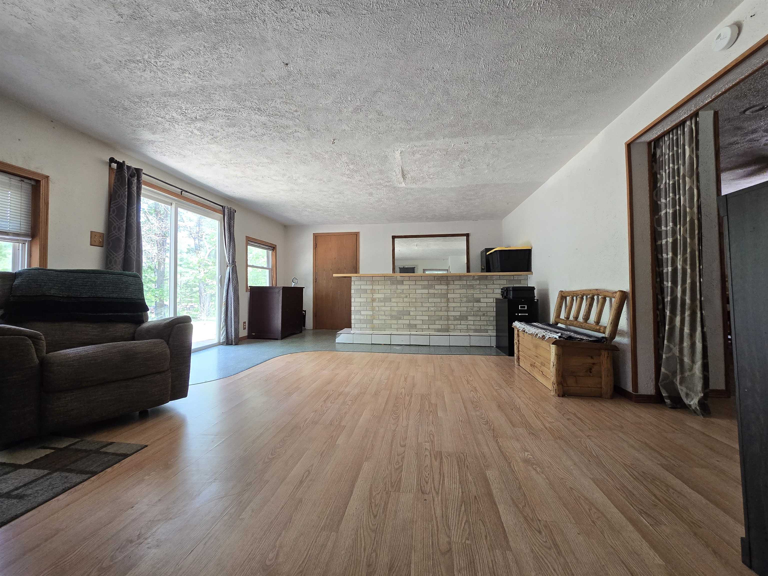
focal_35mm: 13
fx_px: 288
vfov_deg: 89.9
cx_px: 384
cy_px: 288
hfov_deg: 106.2
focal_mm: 2.2
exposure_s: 1/60
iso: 160
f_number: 2.2
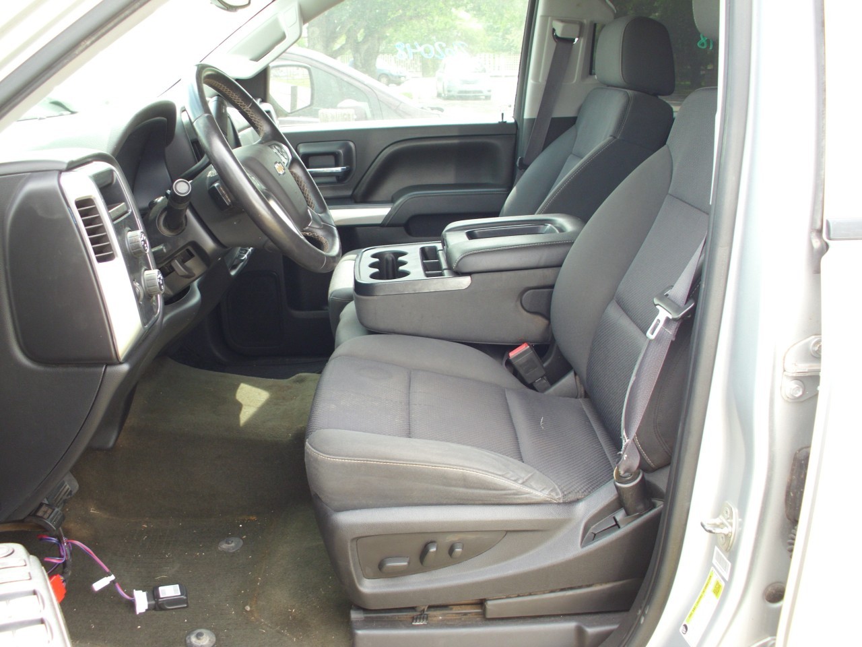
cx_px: 431
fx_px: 946
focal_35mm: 38
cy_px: 324
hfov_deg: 49.0
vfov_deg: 37.7
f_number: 2.9
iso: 100
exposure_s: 1/60
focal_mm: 6.3
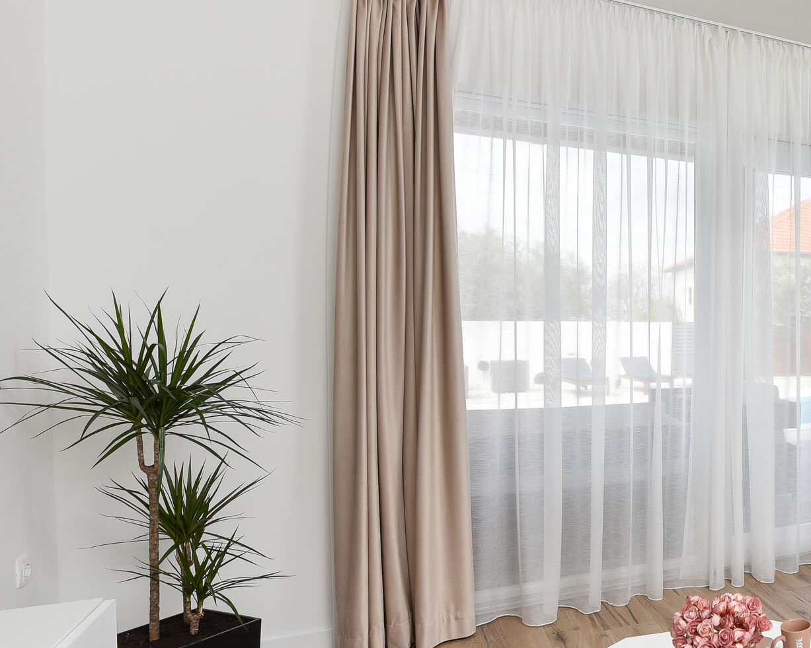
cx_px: 878
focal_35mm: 30
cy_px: 337
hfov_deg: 45.3
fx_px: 720
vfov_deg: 48.5
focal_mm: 14
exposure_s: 1/160
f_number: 7.1
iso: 250
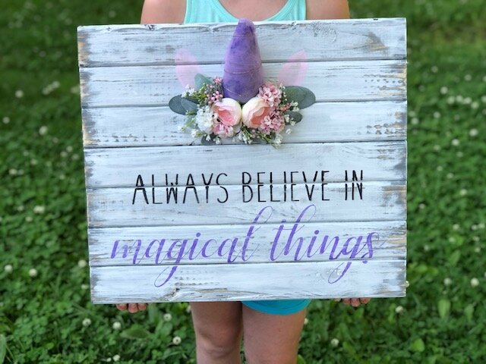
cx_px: 243
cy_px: 182
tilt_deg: -30.8
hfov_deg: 33.8
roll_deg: -2.7
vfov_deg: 25.7
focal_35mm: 57
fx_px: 800
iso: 32
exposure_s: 1/120
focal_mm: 6.6
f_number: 2.8
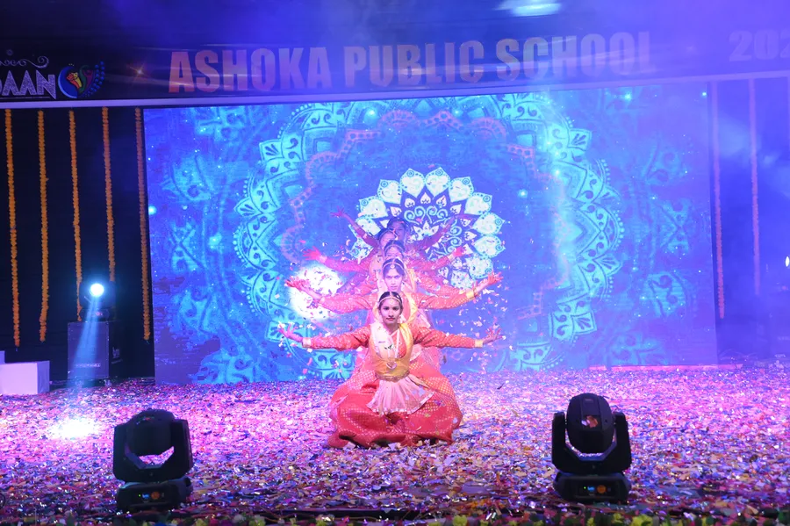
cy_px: 263
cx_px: 395
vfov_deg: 38.3
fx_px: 757
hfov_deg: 55.1
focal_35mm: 34
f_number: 4
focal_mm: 34.5
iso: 2000
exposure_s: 1/320
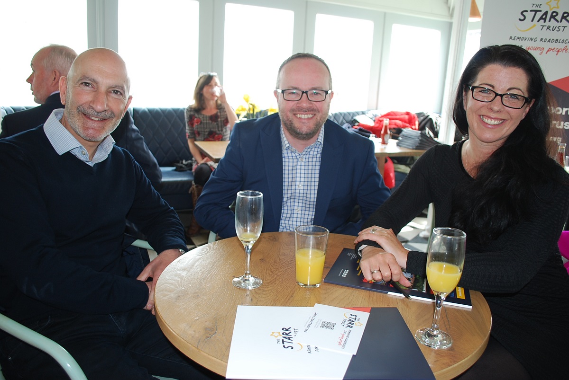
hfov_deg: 67.3
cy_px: 190
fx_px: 427
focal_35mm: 27
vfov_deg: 48.0
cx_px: 284
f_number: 3.5
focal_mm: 18
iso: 200
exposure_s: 1/80
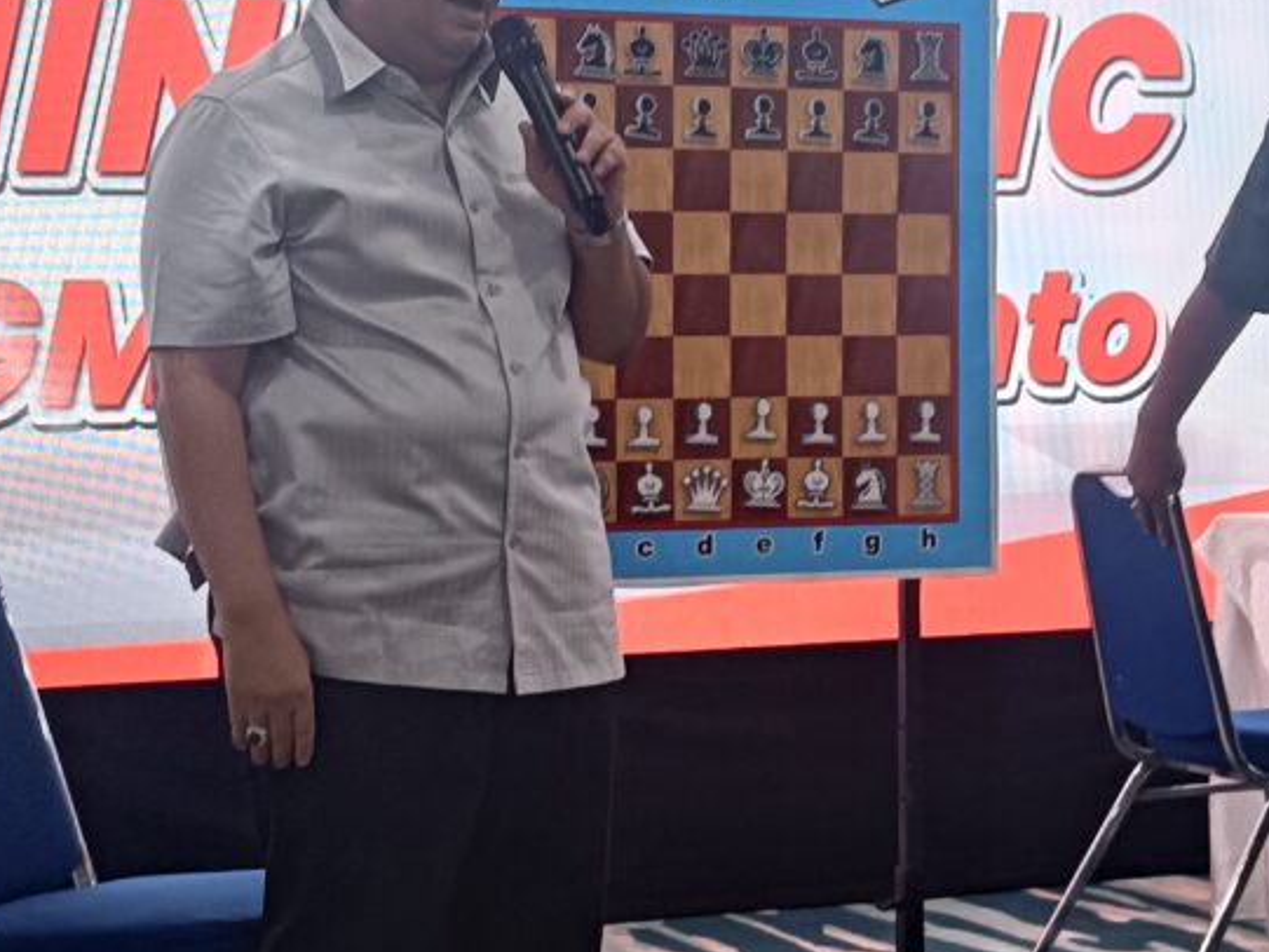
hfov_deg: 22.5
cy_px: 584
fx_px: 3190
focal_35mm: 87
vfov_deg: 17.0
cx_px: 683
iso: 640
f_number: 1.7
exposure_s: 1/50
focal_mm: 4.7
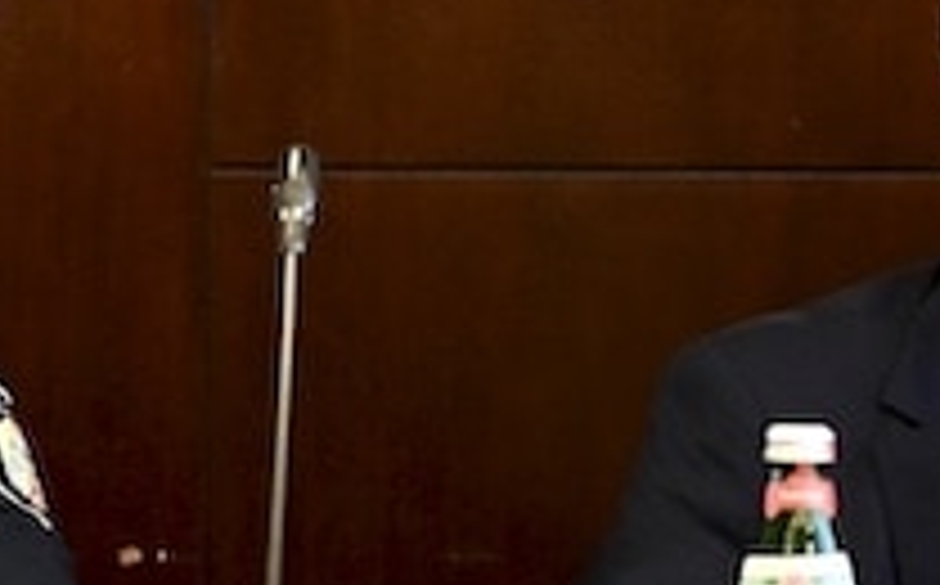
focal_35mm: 290
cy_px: 497
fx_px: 7419
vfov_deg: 4.5
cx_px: 1147
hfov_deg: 7.2
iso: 1250
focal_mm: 58
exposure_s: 1/100
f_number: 3.2
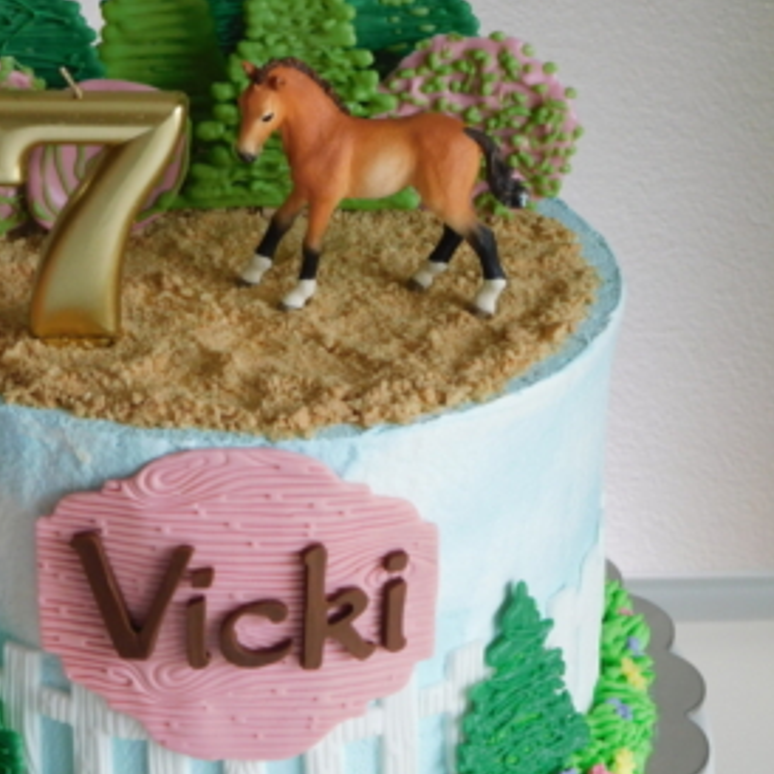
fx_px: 2403
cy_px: 319
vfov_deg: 18.3
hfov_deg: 18.2
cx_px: 258
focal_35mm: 95
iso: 200
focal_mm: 10.4
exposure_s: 1/30
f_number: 4
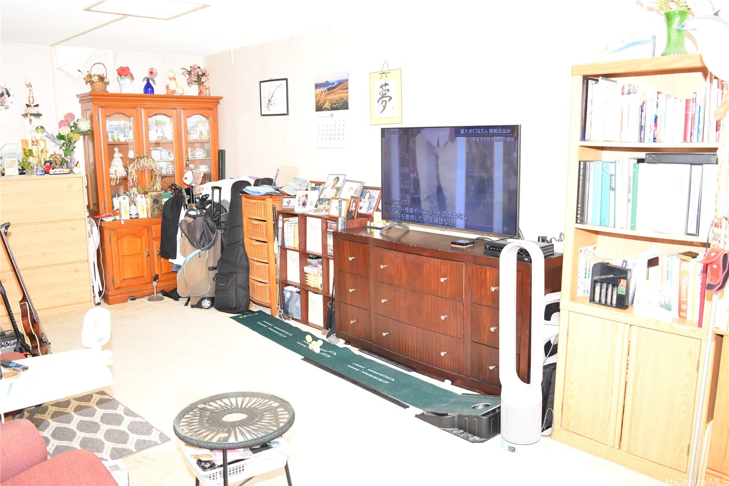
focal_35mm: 30
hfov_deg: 61.9
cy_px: 243
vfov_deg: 43.6
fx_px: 608
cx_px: 364
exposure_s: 1/100
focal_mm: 20
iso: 800
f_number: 5
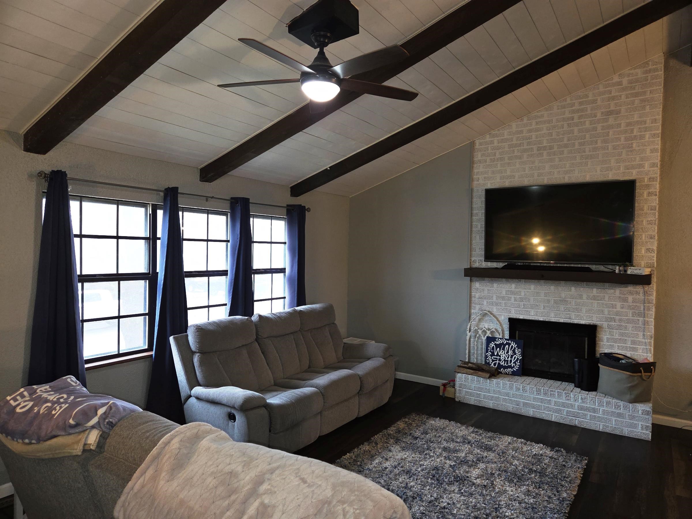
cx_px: 346
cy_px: 260
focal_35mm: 23
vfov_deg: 58.9
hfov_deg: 73.9
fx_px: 460
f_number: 1.8
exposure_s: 1/24
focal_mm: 5.4
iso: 100
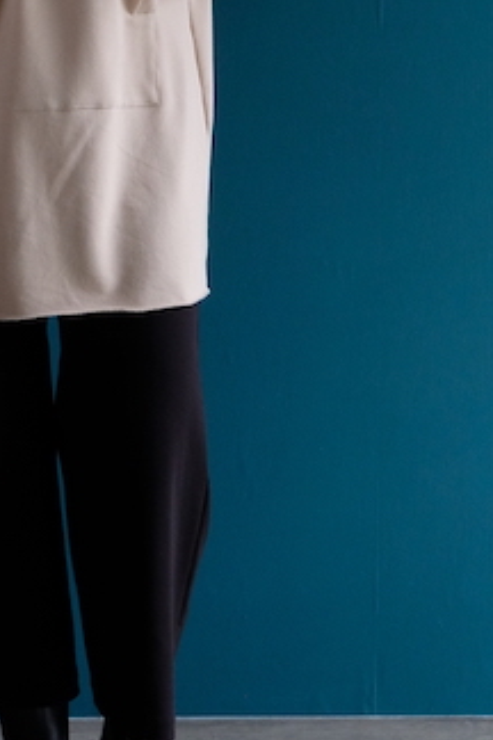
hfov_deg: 13.0
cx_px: 115
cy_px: 91
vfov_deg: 19.2
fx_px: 2157
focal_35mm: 105
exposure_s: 1/60
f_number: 4
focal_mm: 26.5
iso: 1000
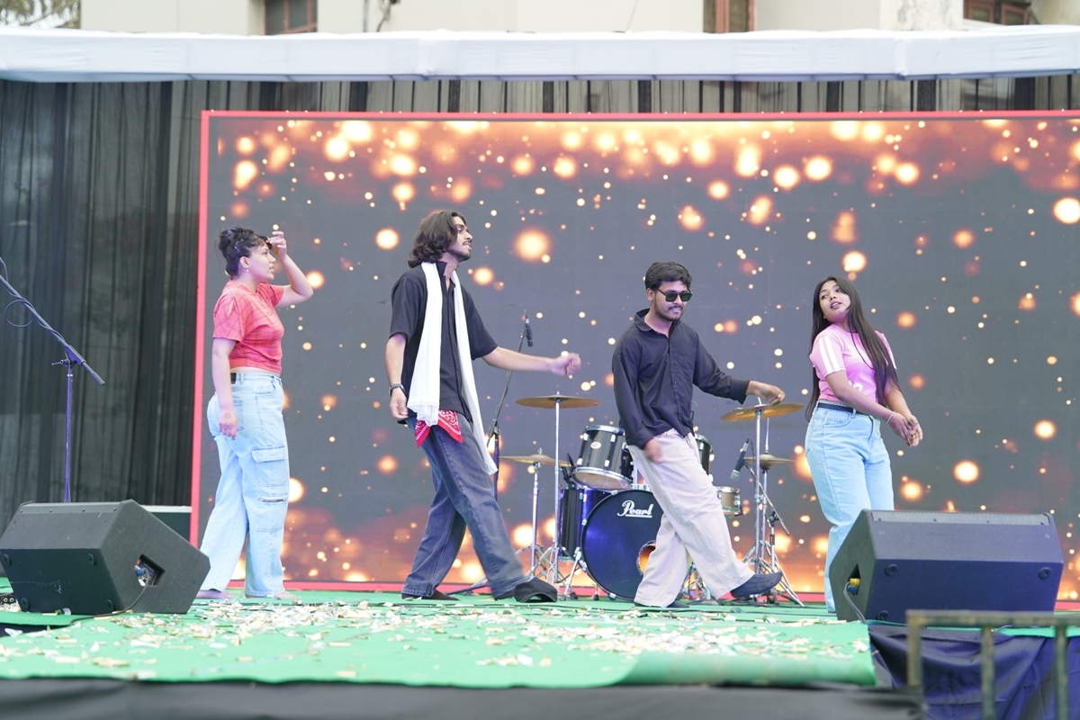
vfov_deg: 14.3
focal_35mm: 96
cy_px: 360
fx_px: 2880
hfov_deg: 21.2
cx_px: 540
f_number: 3.5
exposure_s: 1/125
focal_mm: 96
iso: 640
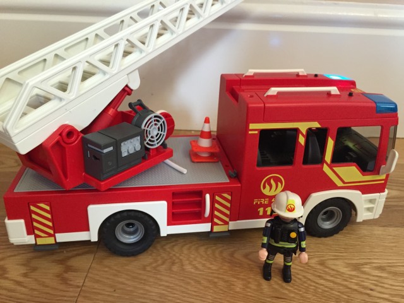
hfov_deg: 61.7
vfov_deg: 48.2
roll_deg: -2.8
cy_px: 152
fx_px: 338
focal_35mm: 29
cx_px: 202
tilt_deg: -24.2
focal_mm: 4.15
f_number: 2.2
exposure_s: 1/30
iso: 250
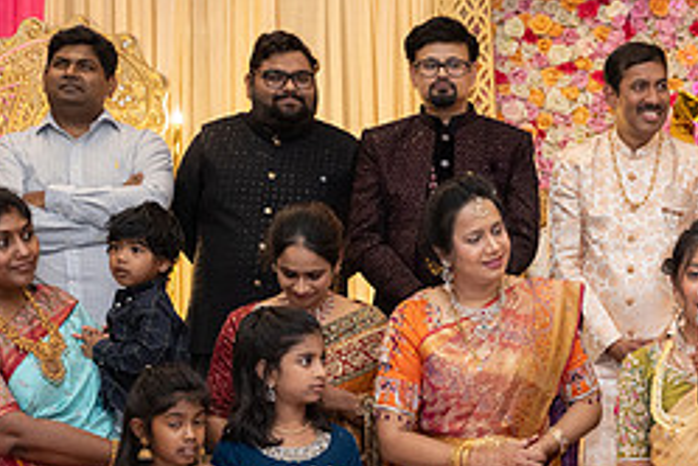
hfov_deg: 20.2
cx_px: 622
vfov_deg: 13.7
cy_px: 420
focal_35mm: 99
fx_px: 1919
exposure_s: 1/160
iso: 1250
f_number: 4
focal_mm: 42
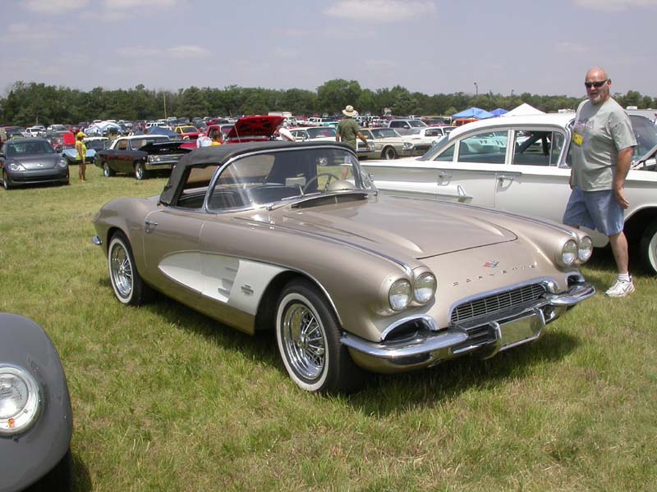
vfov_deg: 37.7
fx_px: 721
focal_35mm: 38
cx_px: 328
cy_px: 246
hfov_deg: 49.0
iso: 100
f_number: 7.5
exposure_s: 1/405
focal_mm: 7.85
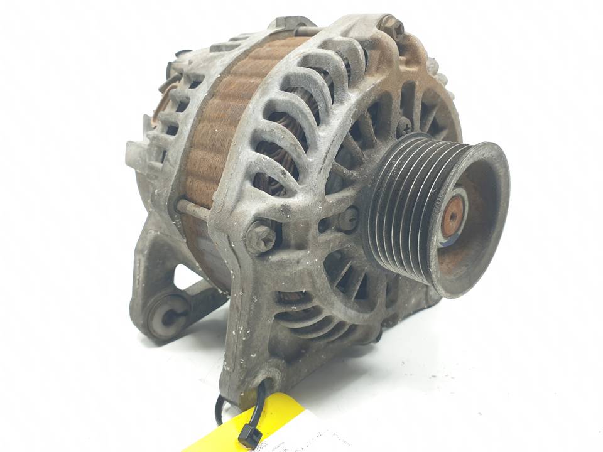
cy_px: 226
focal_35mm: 26
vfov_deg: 53.1
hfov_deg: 67.3
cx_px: 302
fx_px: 453
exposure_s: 1/100
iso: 64
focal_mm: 4.3
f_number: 2.4
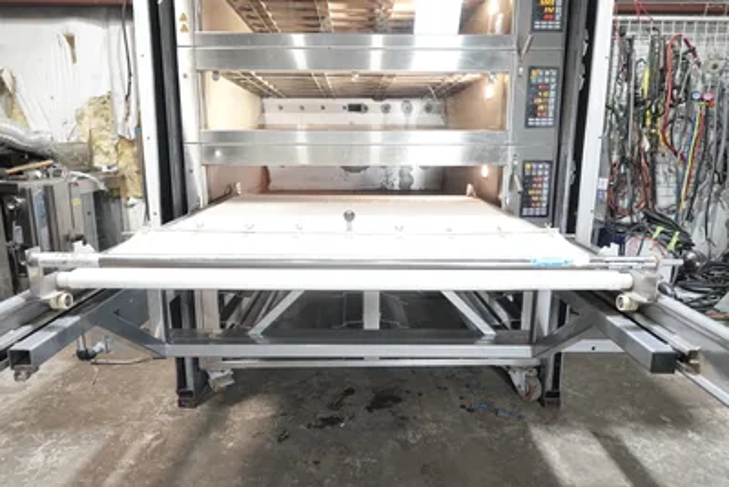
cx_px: 364
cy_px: 244
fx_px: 486
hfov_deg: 73.7
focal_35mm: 24
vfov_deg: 53.2
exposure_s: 1/30
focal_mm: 9
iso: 1250
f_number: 2.8
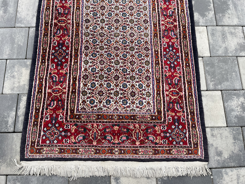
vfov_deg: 53.1
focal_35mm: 26
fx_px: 184
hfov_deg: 67.3
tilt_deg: -76.7
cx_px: 122
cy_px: 92
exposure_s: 1/1186
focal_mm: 5.1
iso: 50
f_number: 1.6
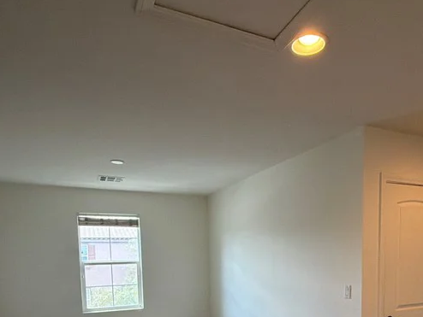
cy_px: 285
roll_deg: +0.8
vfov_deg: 44.1
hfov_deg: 61.2
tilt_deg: -4.9
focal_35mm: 29
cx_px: 250
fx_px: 355
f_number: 2.2
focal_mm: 2.22
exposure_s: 1/120
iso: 200
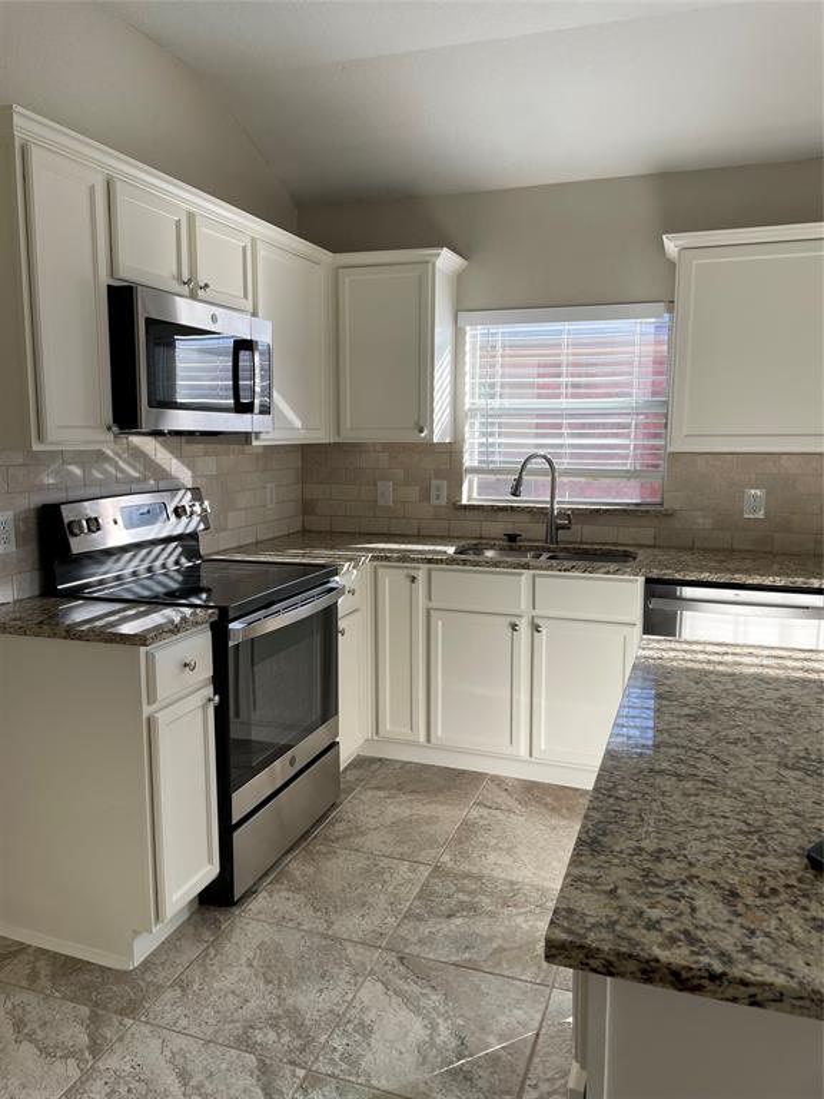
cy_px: 550
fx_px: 825
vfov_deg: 67.3
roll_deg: +0.3
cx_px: 412
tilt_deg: -7.3
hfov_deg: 53.1
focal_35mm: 26
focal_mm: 4.2
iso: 32
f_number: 1.6
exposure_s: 1/287
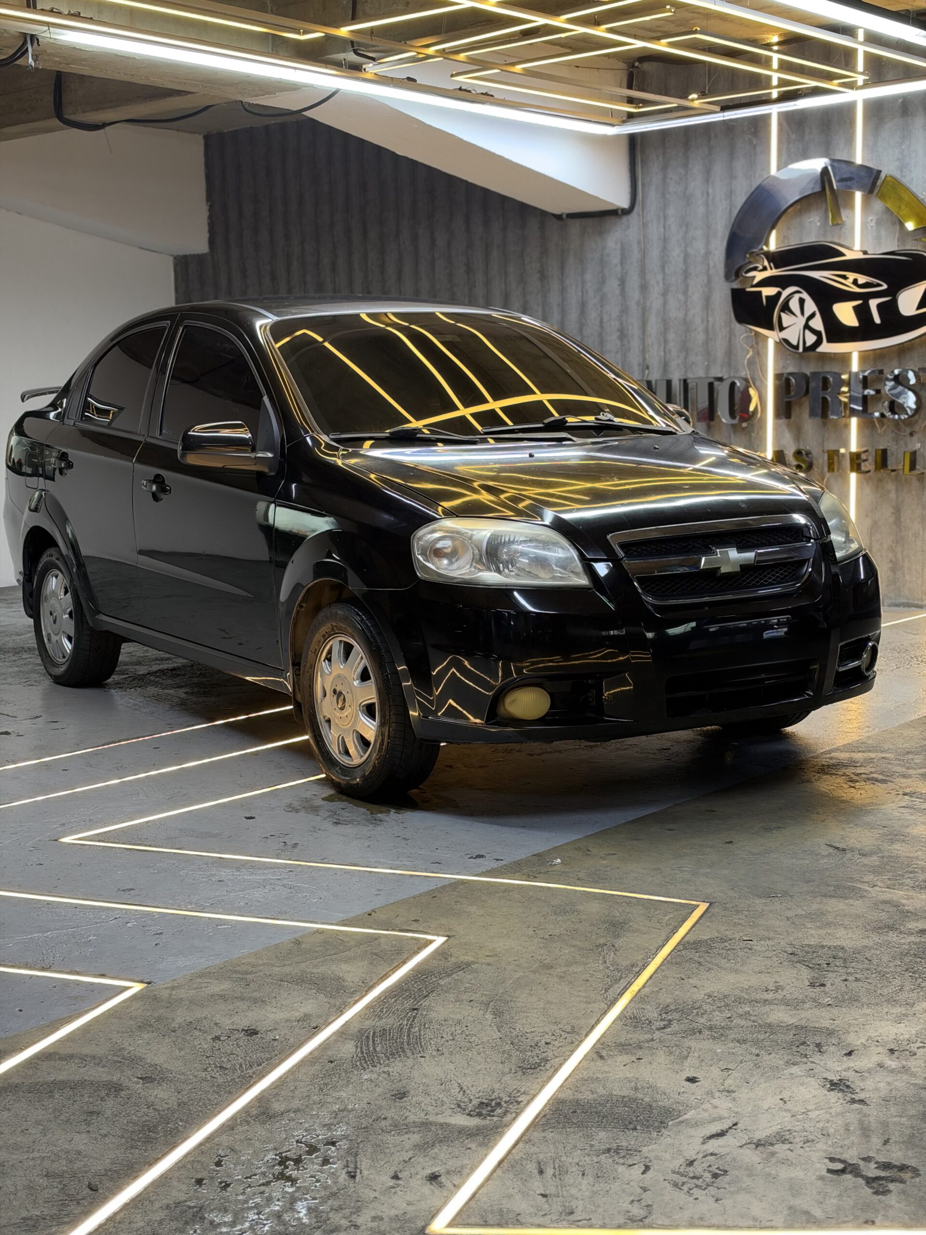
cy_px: 618
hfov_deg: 30.3
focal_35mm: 48
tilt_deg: -7.5
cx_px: 463
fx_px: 1712
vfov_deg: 39.7
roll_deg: +0.7
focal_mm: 6.93
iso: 250
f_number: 1.8
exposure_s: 1/120
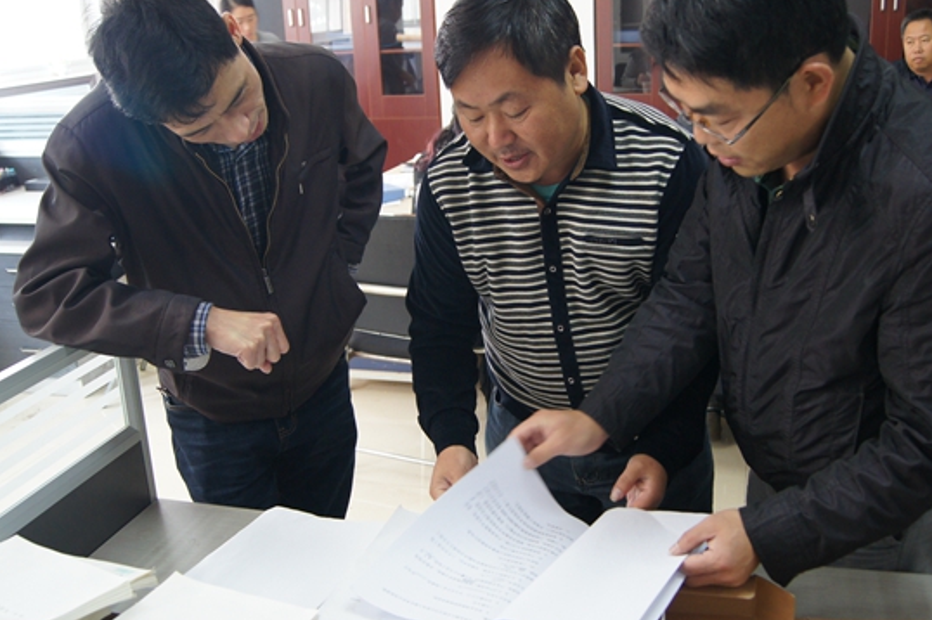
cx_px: 502
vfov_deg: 34.2
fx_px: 1009
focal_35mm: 39
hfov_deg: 49.5
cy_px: 319
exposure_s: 1/30
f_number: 3.5
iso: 800
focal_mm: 20
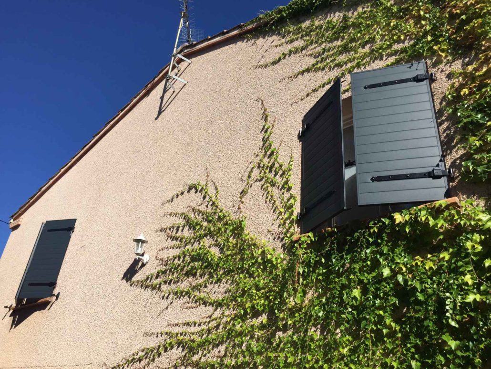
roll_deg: -6.5
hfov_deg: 61.6
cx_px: 246
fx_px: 411
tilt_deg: +28.9
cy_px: 184
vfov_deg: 48.2
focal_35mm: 29
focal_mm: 4.15
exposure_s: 1/2198
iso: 32
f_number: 2.2
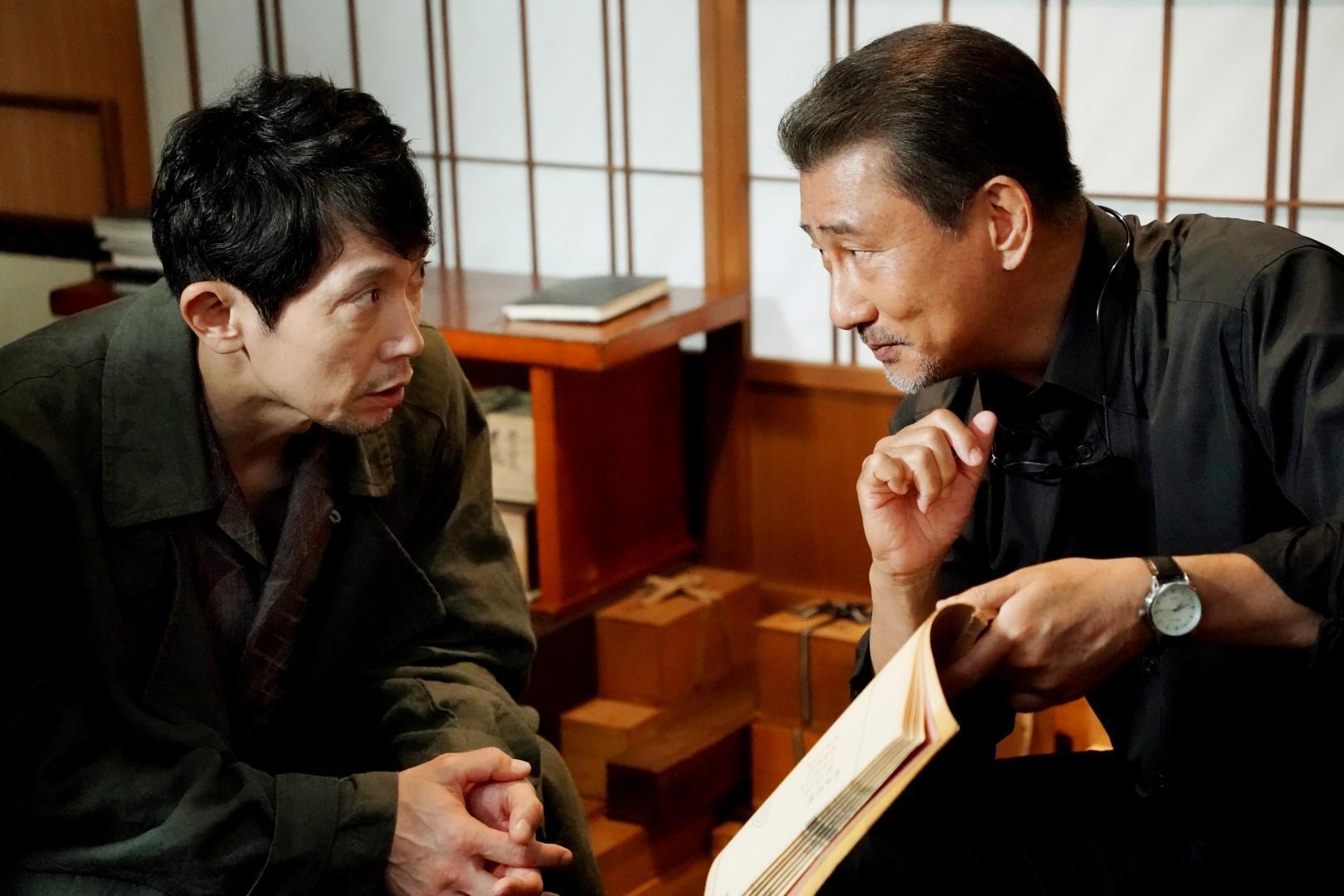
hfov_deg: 26.0
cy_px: 448
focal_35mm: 78
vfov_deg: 17.5
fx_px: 2912
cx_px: 672
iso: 16000
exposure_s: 1/80
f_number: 4.5
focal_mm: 78
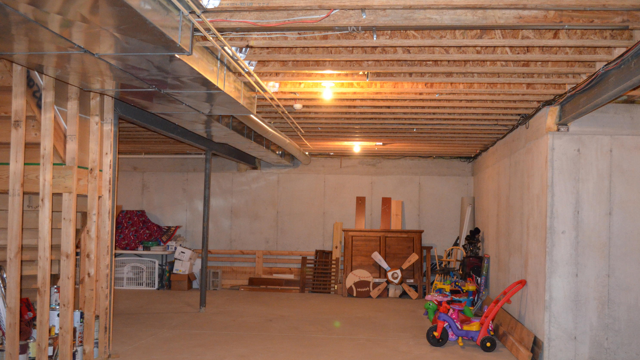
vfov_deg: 31.2
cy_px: 199
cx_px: 323
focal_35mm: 38
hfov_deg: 52.8
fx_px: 645
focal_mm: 24
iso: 3200
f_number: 4
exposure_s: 1/60
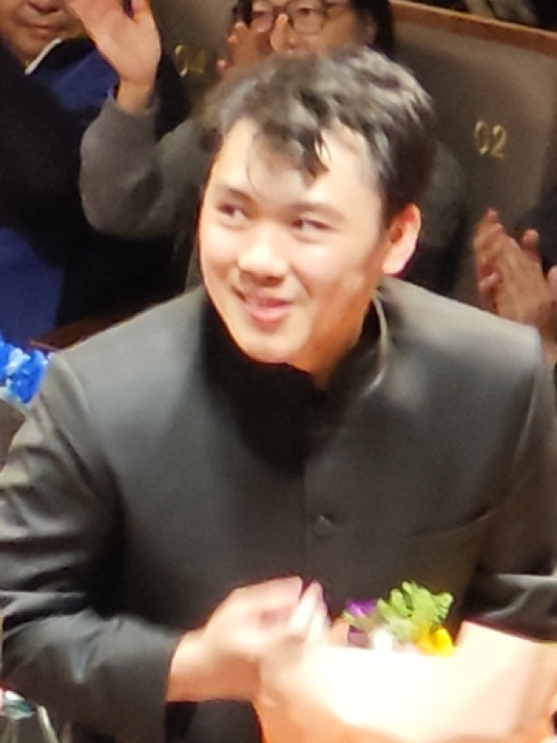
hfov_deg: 19.6
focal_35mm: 75
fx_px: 1609
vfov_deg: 26.0
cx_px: 278
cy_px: 372
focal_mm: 7.06
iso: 200
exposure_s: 1/33.3
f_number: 2
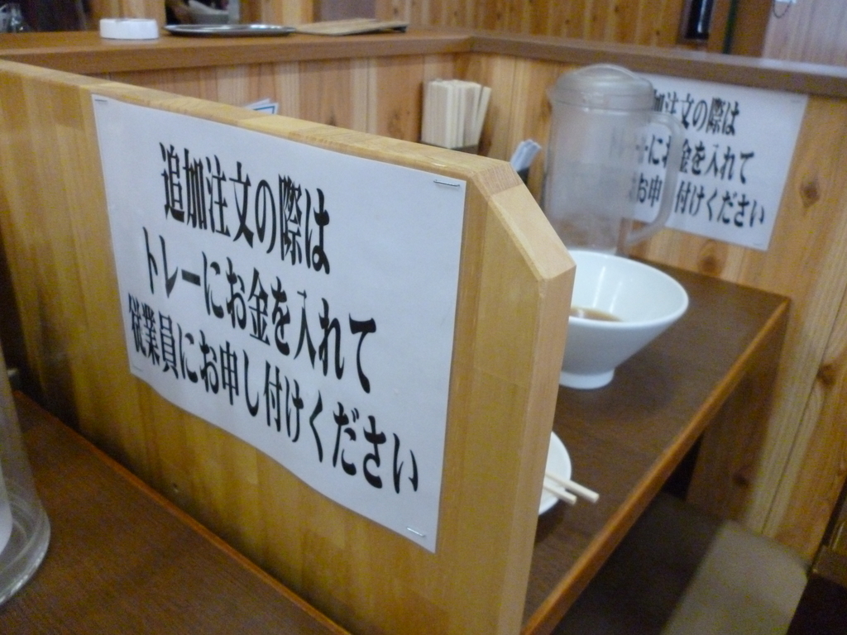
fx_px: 685
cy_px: 318
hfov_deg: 63.4
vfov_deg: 49.7
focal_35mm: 28
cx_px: 424
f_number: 3.1
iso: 800
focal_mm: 5
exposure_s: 1/125
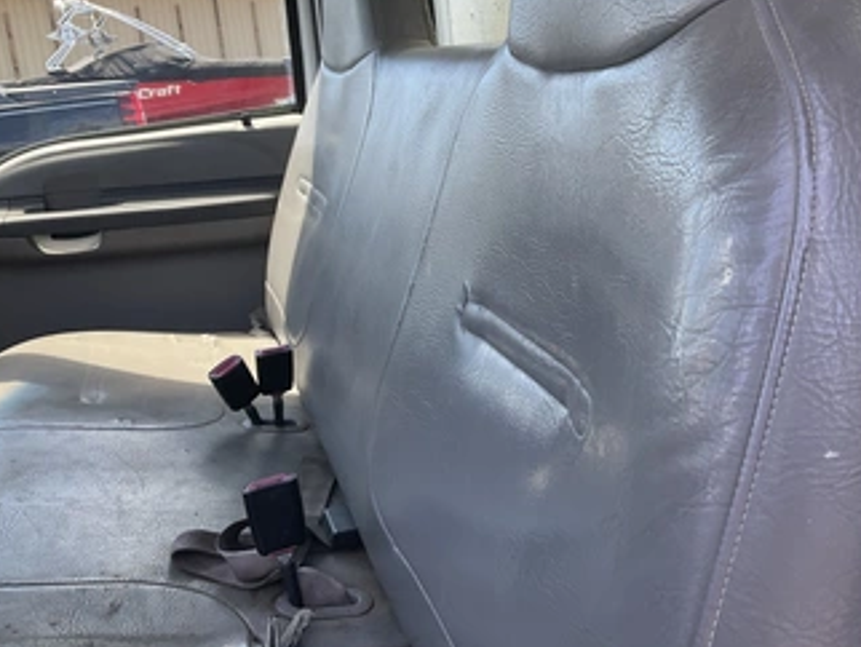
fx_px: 896
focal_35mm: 36
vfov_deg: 39.5
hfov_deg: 51.0
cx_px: 516
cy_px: 254
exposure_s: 1/122
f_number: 1.8
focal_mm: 3
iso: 20
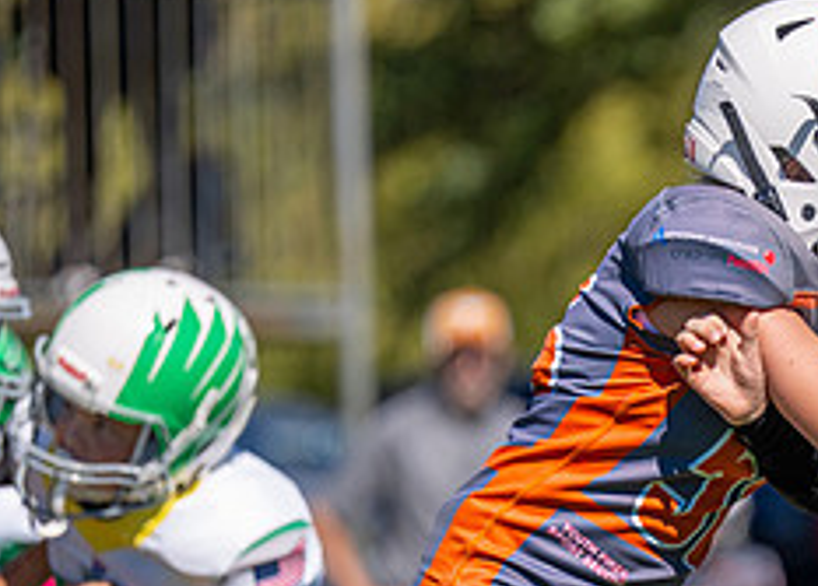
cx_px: 939
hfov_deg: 3.2
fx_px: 14676
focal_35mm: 631
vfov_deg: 2.3
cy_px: 588
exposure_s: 1/4000
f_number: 2.8
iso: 160
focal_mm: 200
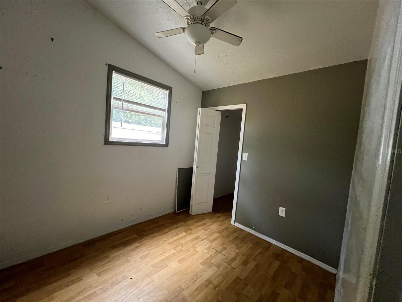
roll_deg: -5.6
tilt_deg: -4.3
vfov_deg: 89.9
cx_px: 201
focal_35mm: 13
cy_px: 151
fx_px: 151
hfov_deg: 106.2
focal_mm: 1.57
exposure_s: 1/60
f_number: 1.8
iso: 640
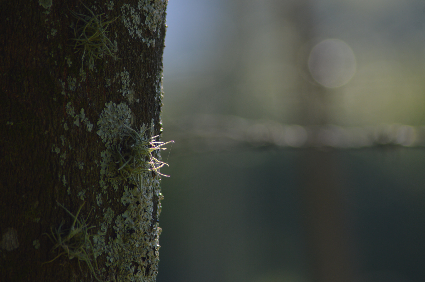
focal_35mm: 450
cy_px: 141
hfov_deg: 4.6
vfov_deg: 3.0
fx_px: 5303
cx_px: 212
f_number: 7.1
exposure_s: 1/500
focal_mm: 300
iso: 200
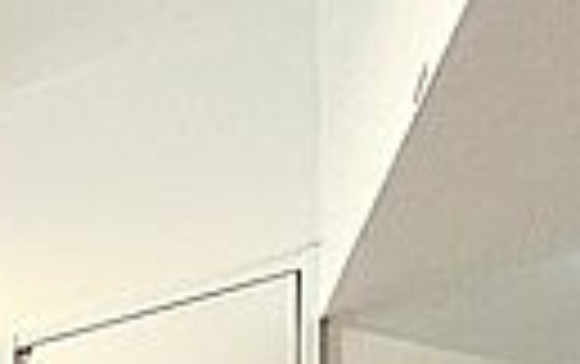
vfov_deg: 12.2
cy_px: 1002
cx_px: -724
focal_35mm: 69
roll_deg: -0.2
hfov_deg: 16.5
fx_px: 1092
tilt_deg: -0.1
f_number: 2.2
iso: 160
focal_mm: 2.22
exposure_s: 1/50
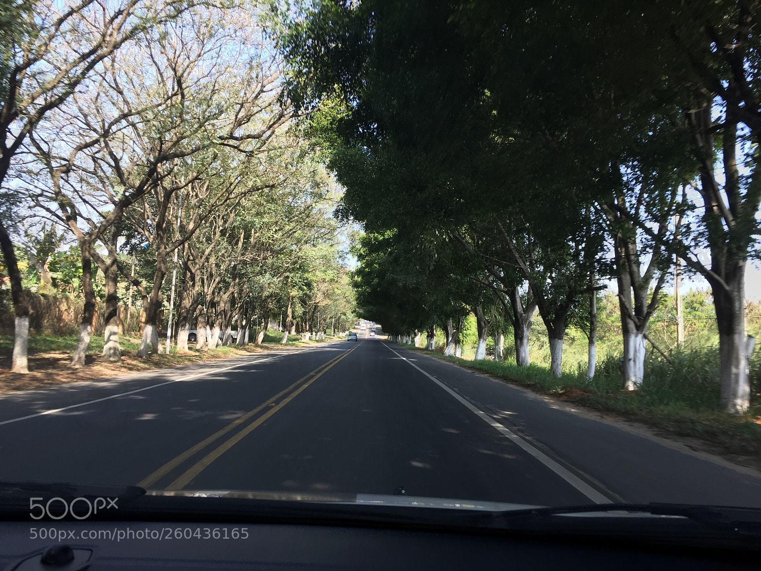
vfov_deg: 48.2
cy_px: 286
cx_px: 380
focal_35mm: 29
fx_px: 638
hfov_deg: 61.7
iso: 32
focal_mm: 4.15
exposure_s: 1/149
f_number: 2.2
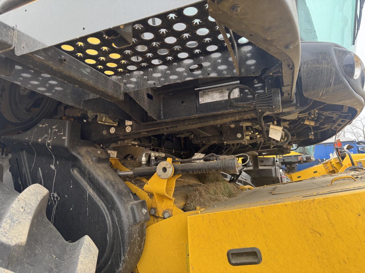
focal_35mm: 24
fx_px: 253
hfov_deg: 71.6
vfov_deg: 56.8
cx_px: 182
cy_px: 136
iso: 125
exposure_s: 1/121
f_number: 1.78
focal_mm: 6.76
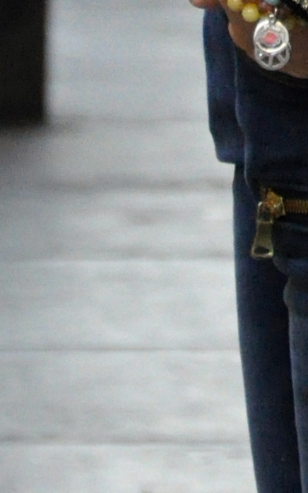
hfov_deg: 1.6
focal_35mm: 797
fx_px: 10710
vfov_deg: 2.6
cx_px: 648
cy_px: -702
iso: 1600
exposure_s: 1/400
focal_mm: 85
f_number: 5.6
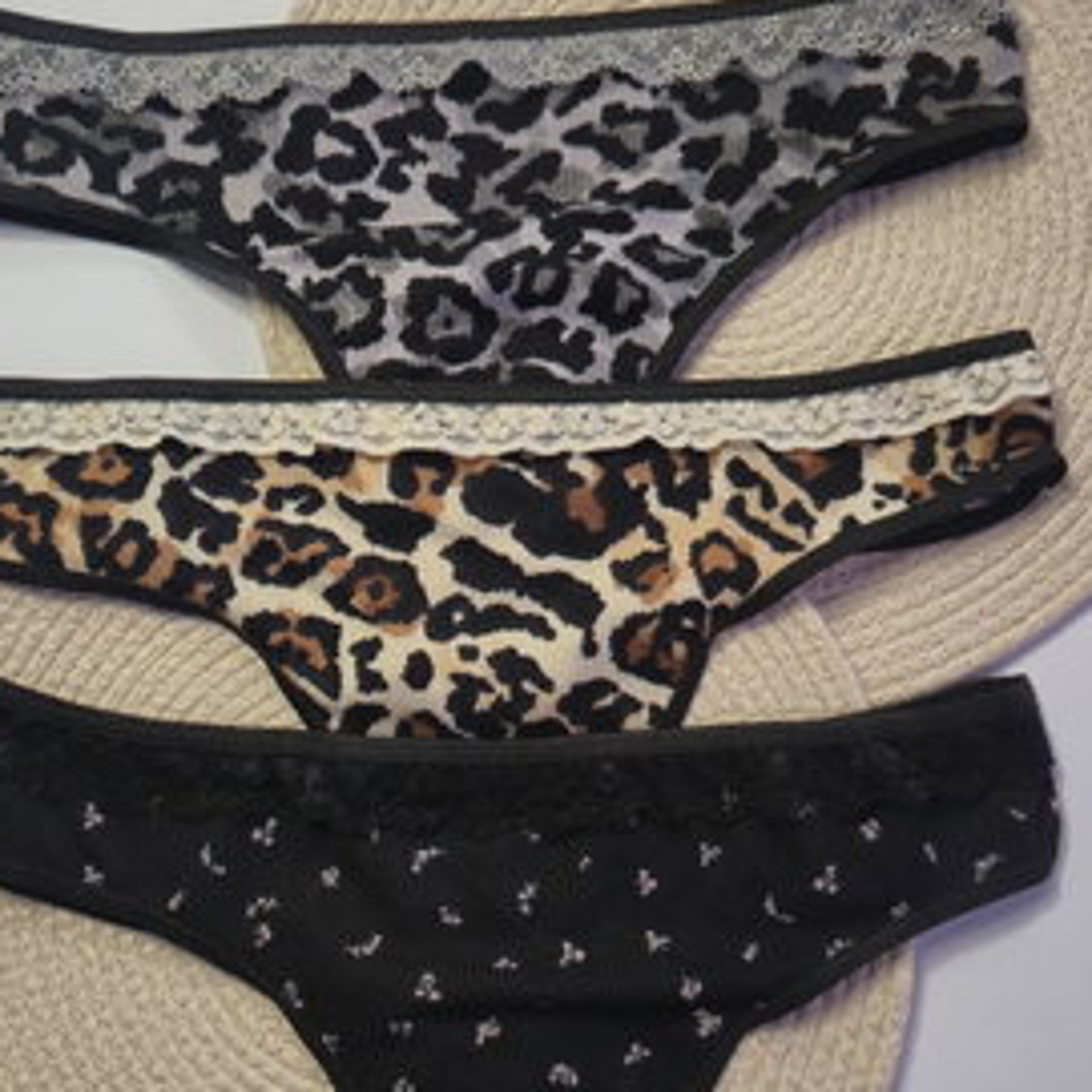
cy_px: 586
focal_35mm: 40
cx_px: 496
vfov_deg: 41.8
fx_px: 1428
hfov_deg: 41.8
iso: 500
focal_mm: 5.4
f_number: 1.8
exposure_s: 1/50
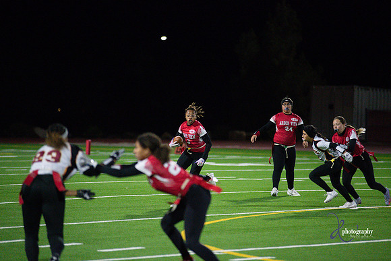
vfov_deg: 6.9
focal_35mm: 200
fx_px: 2173
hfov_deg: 10.3
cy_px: 130
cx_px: 196
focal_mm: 200
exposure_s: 1/2500
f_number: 2.8
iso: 14400
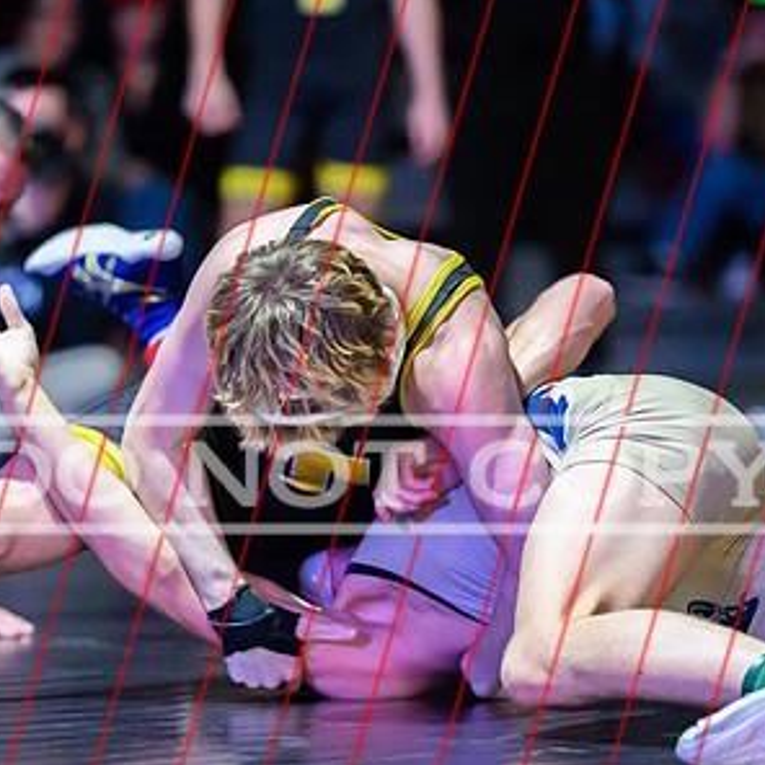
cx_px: 377
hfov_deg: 6.4
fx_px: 6876
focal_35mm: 275
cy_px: 492
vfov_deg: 6.4
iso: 20000
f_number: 2.8
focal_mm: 165
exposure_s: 1/640
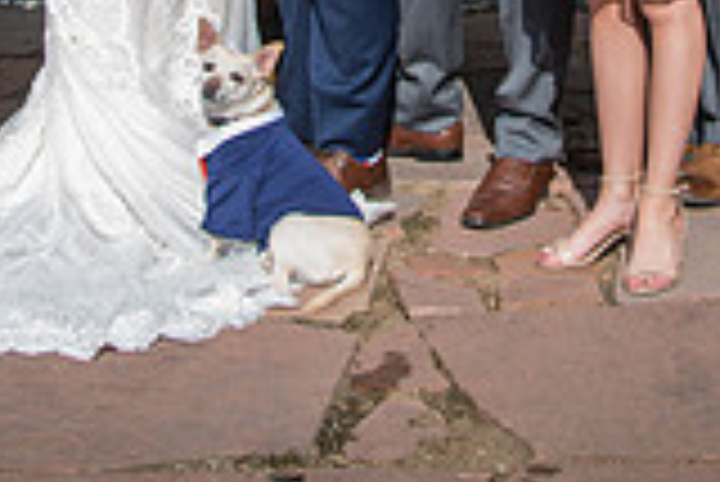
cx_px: 410
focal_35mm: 120
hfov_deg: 17.0
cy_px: -363
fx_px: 2402
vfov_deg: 10.8
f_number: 5
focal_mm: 28
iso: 50
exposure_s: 1/400
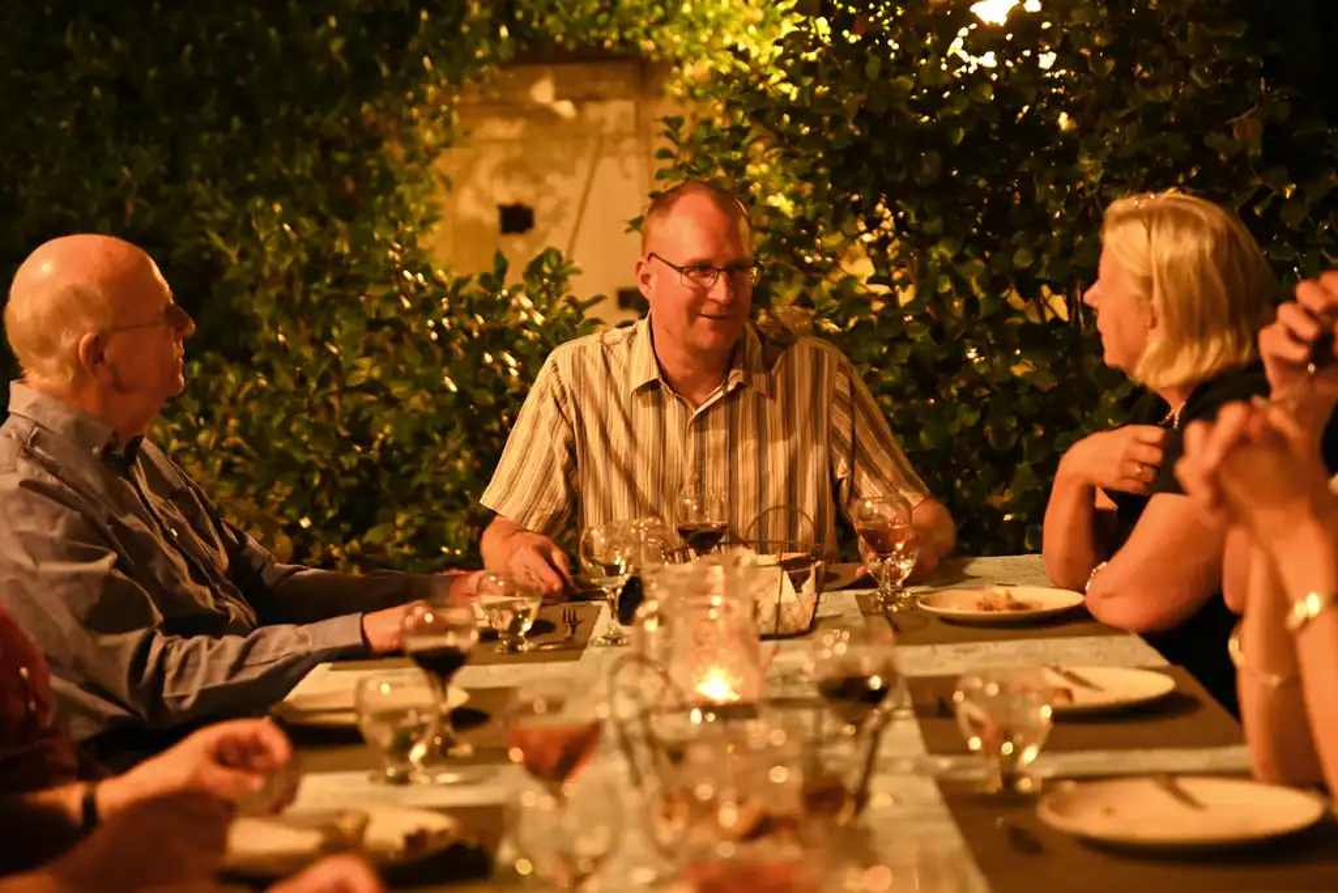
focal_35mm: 70
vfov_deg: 19.5
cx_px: 669
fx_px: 2602
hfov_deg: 28.8
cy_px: 446
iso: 8000
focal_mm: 70
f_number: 2.8
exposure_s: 1/60
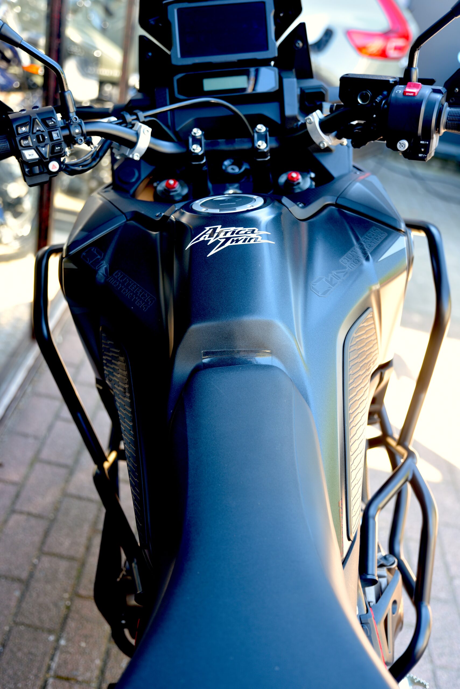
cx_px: 230
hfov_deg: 33.4
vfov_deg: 48.4
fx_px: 766
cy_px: 344
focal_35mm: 40
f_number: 2.8
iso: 100
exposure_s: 1/30
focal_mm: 40
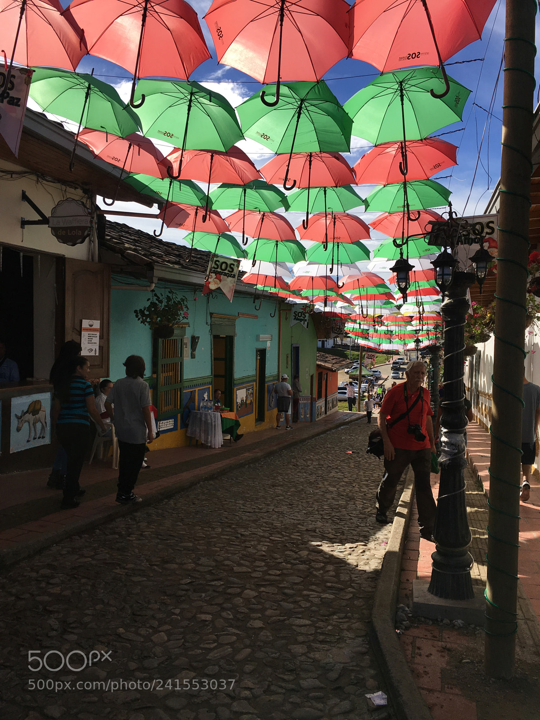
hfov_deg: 48.2
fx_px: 603
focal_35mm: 29
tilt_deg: -0.8
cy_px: 360
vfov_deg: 61.7
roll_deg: -1.2
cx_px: 270
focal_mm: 4.15
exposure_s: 1/2262
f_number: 2.2
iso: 25
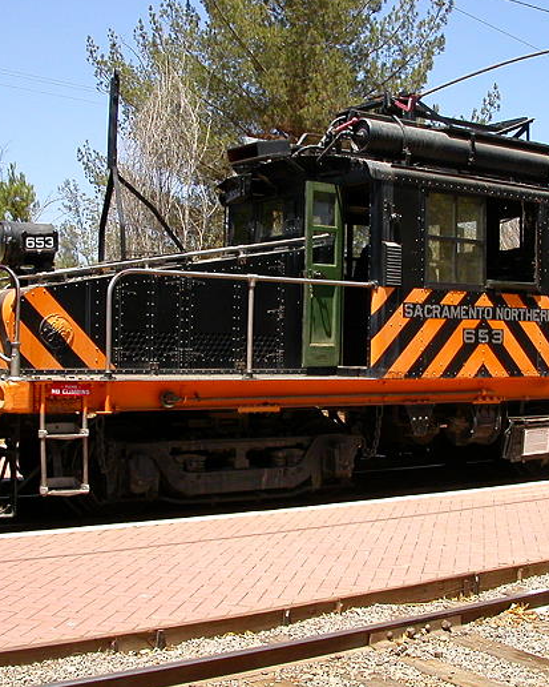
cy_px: 340
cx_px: 347
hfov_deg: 30.7
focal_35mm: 49
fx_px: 995
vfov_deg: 38.0
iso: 100
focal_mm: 5.6
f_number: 4.5
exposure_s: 1/431
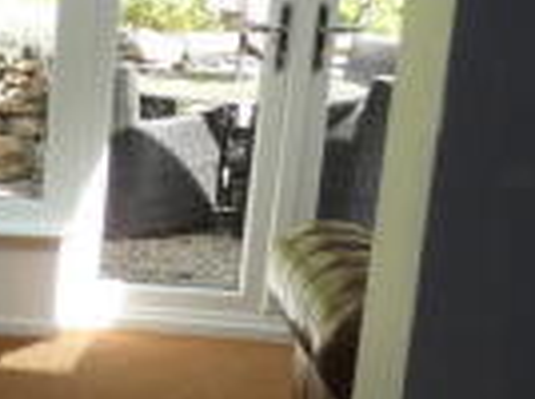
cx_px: -433
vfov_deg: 16.9
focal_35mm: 87
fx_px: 1342
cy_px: 261
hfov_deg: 17.9
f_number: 2.8
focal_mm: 3.6
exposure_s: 1/125
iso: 80
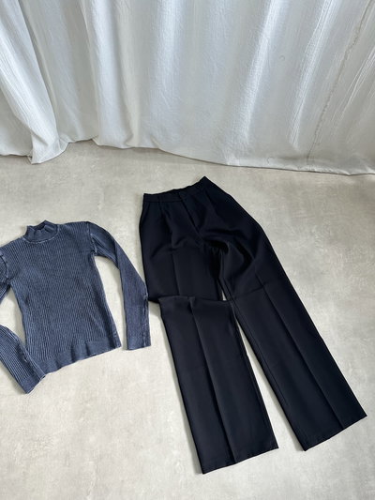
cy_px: 250
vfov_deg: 71.6
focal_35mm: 24
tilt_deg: -62.8
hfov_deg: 56.8
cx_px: 188
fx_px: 347
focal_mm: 6.86
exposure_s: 1/121
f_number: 1.78
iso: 125
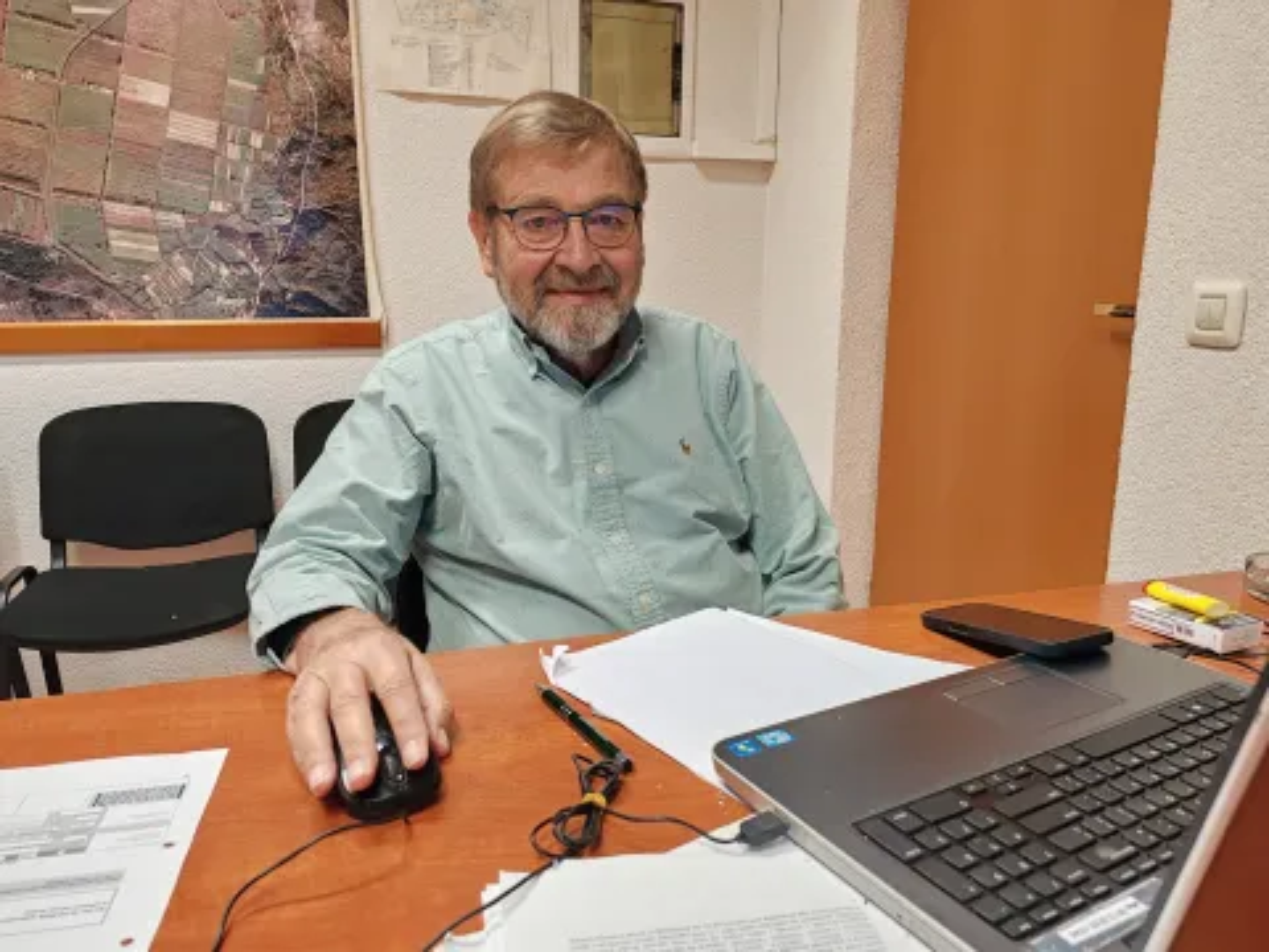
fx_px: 990
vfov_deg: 51.4
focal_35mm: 27
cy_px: 476
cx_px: 634
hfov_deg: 65.3
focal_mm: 6.12
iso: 640
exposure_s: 1/50
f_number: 1.9
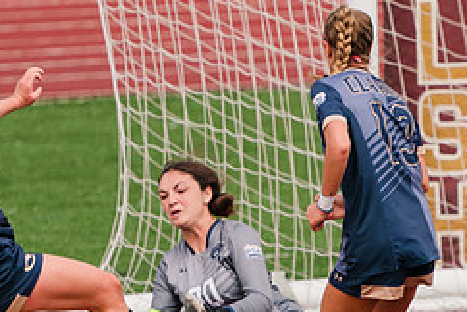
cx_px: 270
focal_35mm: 1605
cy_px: 242
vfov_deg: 0.9
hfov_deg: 1.3
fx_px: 20845
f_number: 6.3
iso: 500
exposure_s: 1/1600
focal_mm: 576
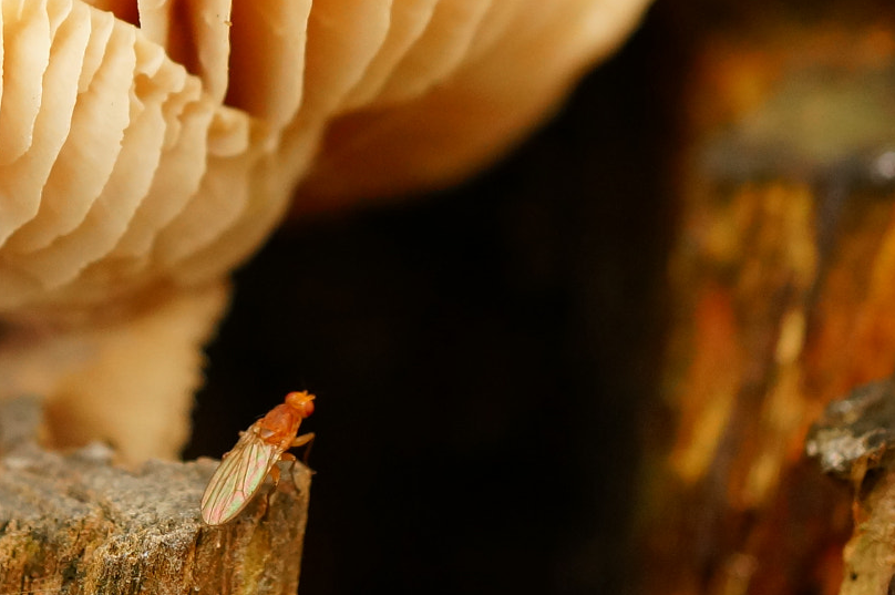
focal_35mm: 114
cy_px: -84
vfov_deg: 11.8
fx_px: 2831
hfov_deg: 17.8
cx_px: 191
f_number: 5.6
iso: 800
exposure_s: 1/125
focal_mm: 30
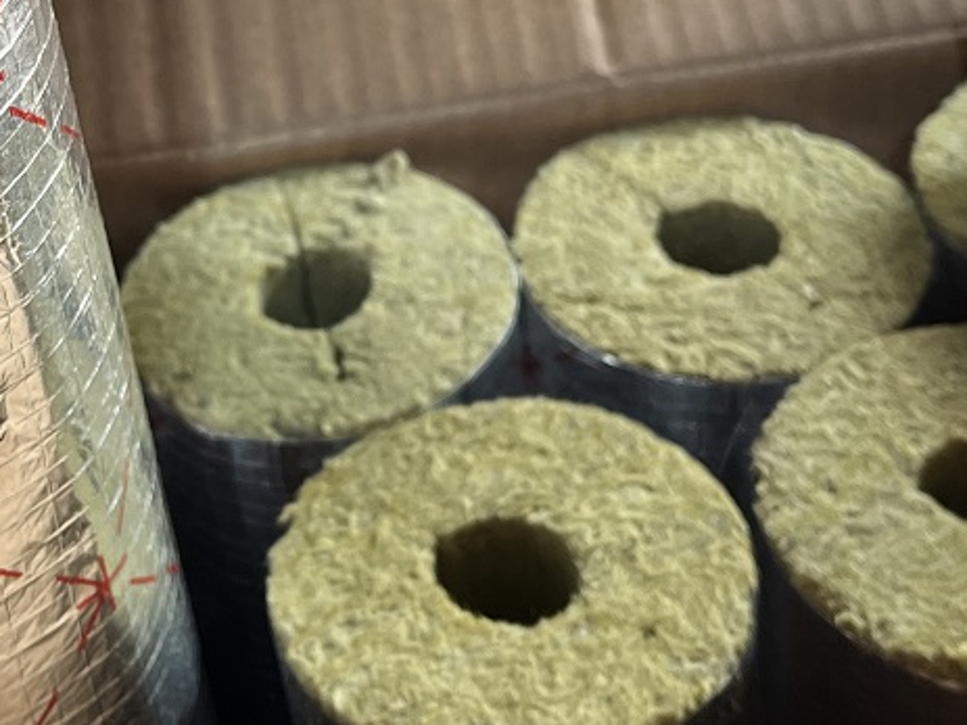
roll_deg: +6.6
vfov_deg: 21.1
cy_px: 50
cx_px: 259
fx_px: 1899
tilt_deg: -44.2
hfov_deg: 28.2
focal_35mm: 68
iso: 125
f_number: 1.6
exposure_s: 1/105
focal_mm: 5.1
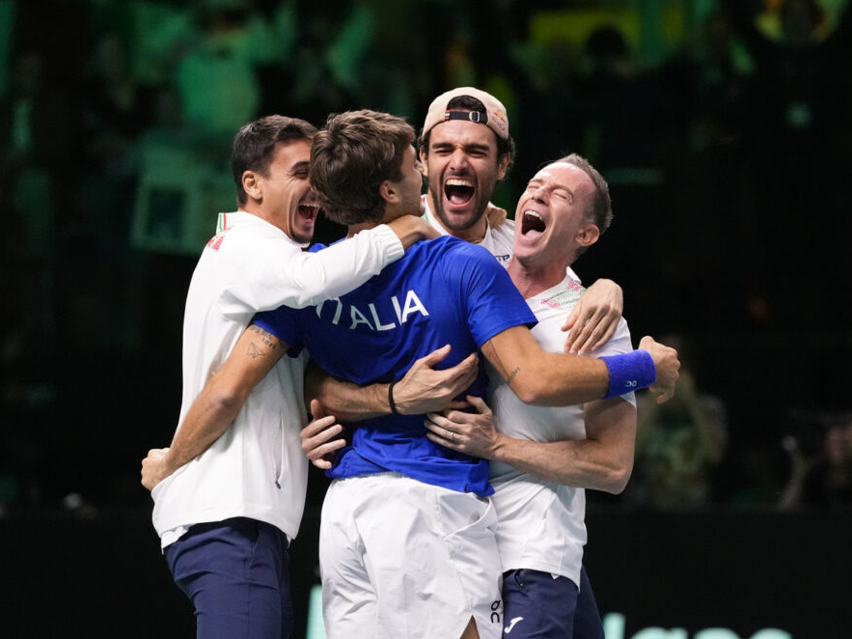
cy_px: 320
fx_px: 4823
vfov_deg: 7.6
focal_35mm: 196
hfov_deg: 10.1
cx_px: 446
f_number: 3.2
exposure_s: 1/2500
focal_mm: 180
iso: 6400
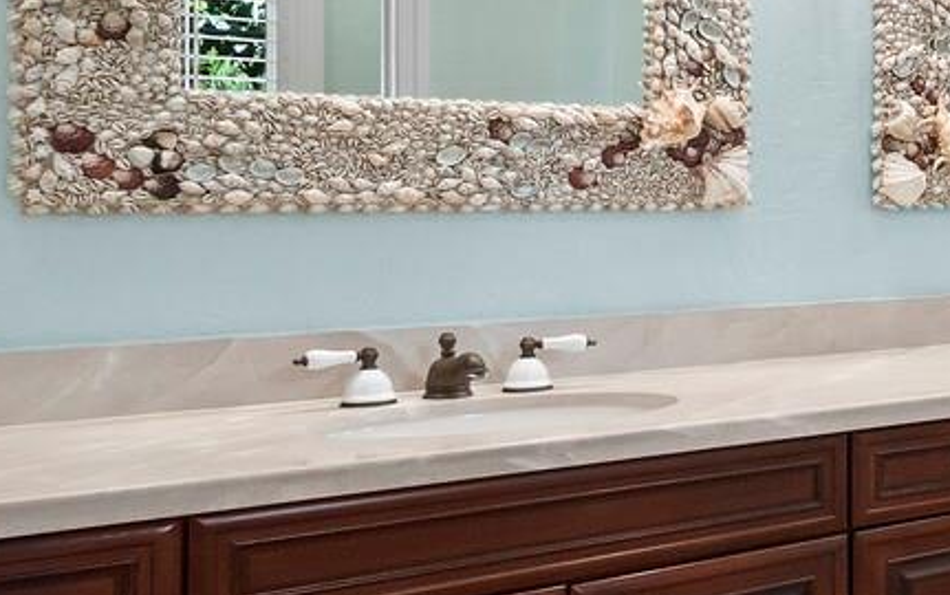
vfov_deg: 23.5
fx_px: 1425
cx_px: 1450
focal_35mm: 55
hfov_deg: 26.2
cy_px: 205
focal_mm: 7
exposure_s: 1/5
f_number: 10
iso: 400
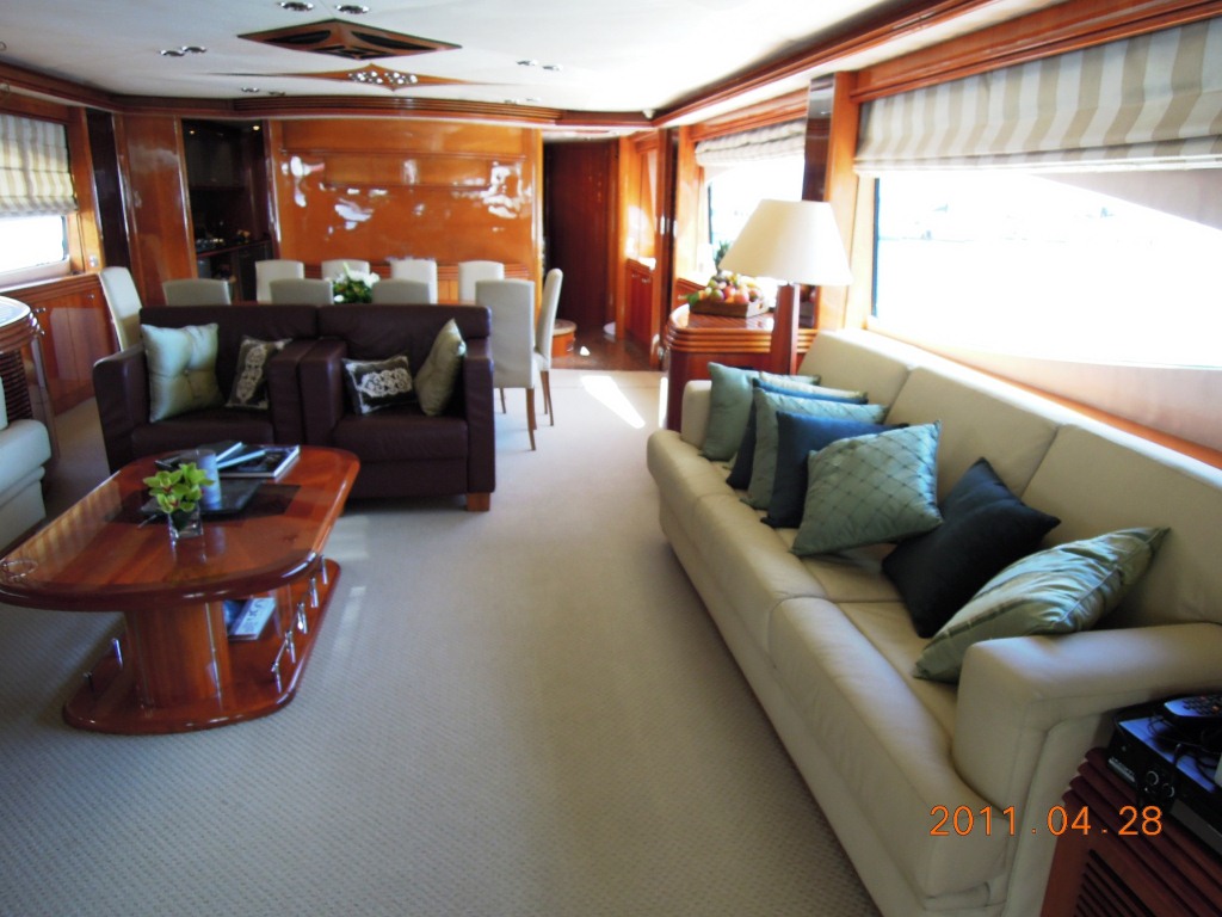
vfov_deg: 56.8
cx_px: 611
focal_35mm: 24
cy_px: 458
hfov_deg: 71.6
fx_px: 847
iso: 160
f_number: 2.8
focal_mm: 4.3
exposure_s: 1/40
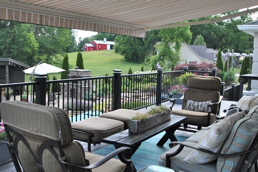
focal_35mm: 40
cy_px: 80
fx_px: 286
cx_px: 135
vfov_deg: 33.5
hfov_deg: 48.5
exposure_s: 1/125
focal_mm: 15
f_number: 5.6
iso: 110
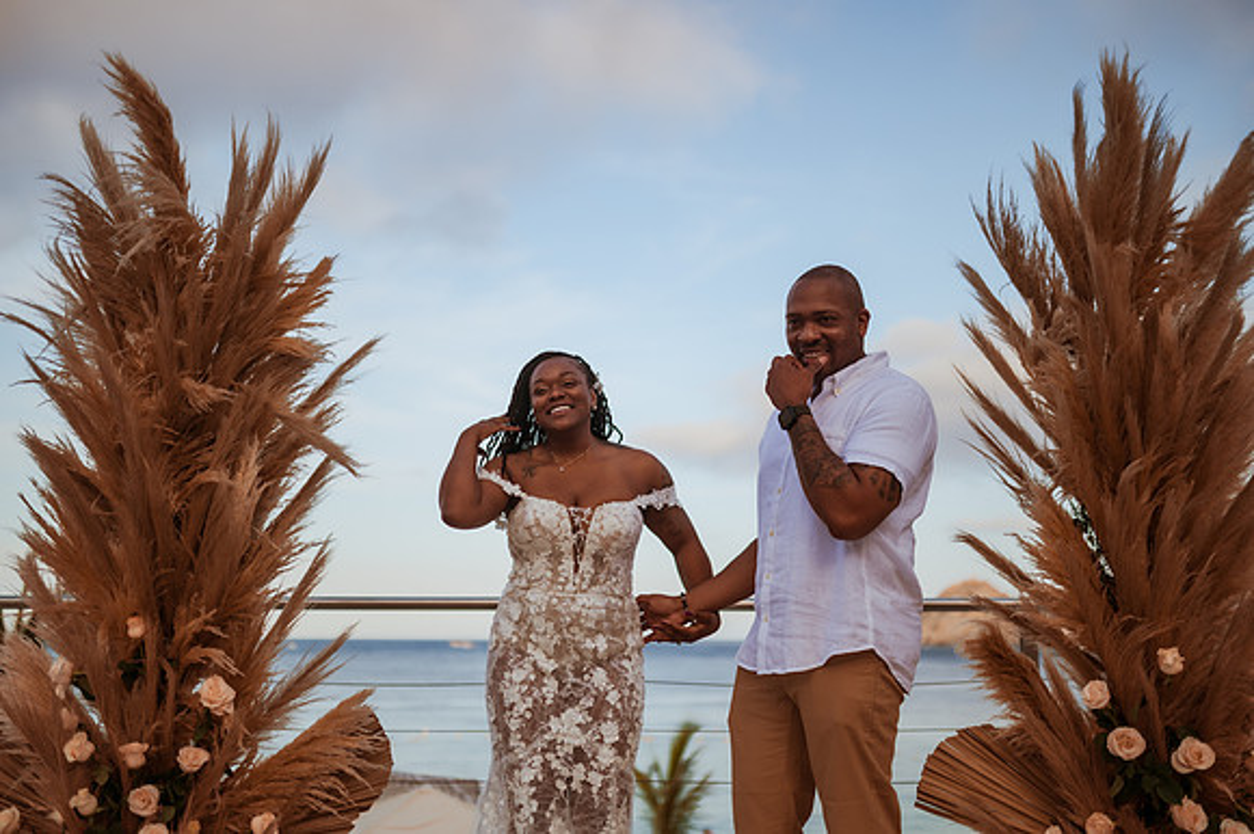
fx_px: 1233
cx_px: 627
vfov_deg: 37.4
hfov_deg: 53.9
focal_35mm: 35
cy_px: 417
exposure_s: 1/8000
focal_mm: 35
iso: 250
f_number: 1.6
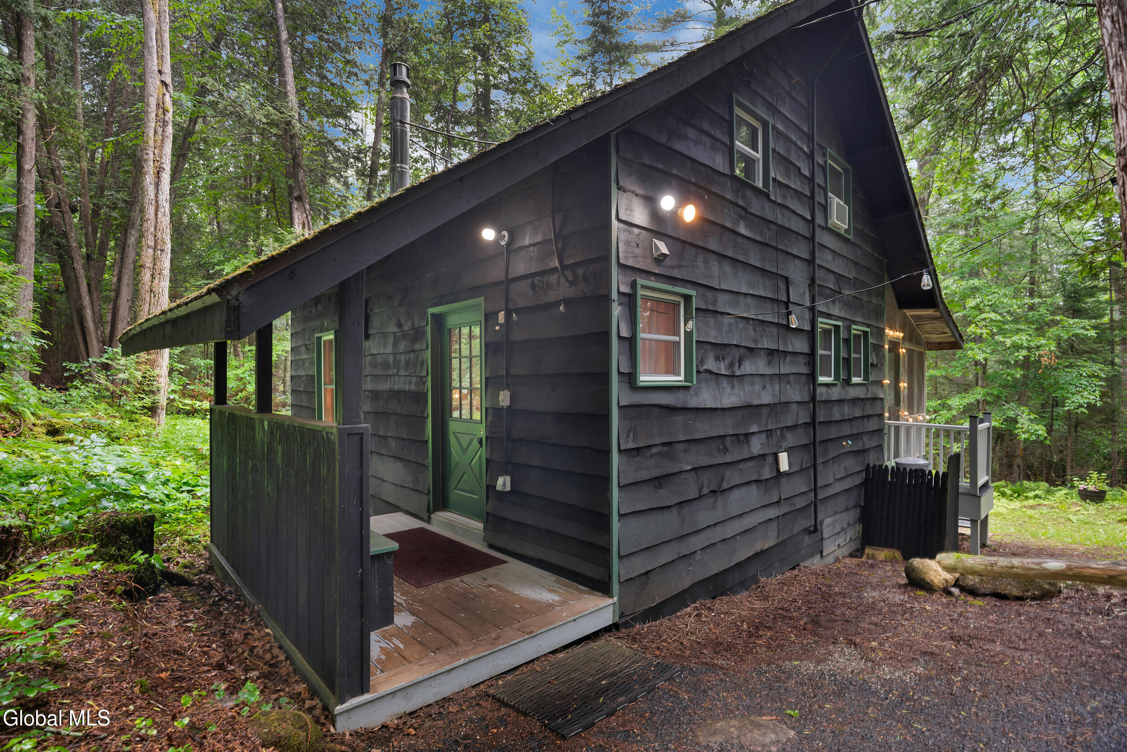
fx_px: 501
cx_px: 564
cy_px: 376
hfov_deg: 96.7
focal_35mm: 16
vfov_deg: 73.8
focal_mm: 16
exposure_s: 1/20
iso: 250
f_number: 4
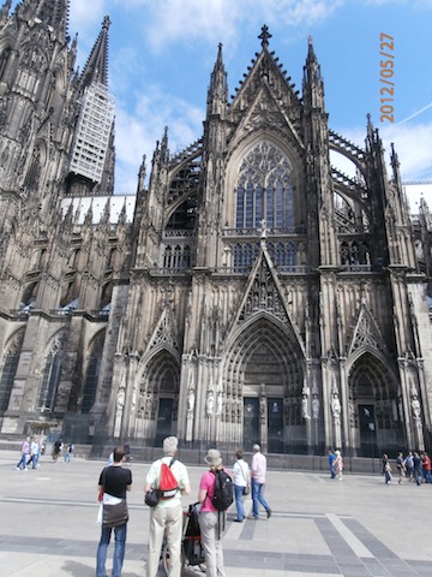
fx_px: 399
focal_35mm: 24
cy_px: 288
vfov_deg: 71.6
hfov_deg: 56.8
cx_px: 216
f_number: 7.9
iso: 100
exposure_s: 1/100
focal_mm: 4.2
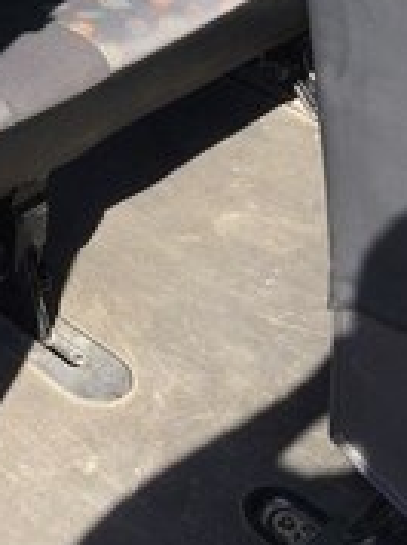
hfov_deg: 18.0
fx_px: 1273
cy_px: -95
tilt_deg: -23.2
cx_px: 64
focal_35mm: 81
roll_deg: -1.8
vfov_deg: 22.4
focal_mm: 4.15
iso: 32
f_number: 2.2
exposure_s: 1/562
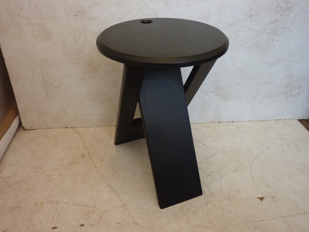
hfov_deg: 61.7
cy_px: 116
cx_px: 154
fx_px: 259
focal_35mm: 29
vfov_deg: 48.2
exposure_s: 1/30
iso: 250
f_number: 3.4
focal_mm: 4.7
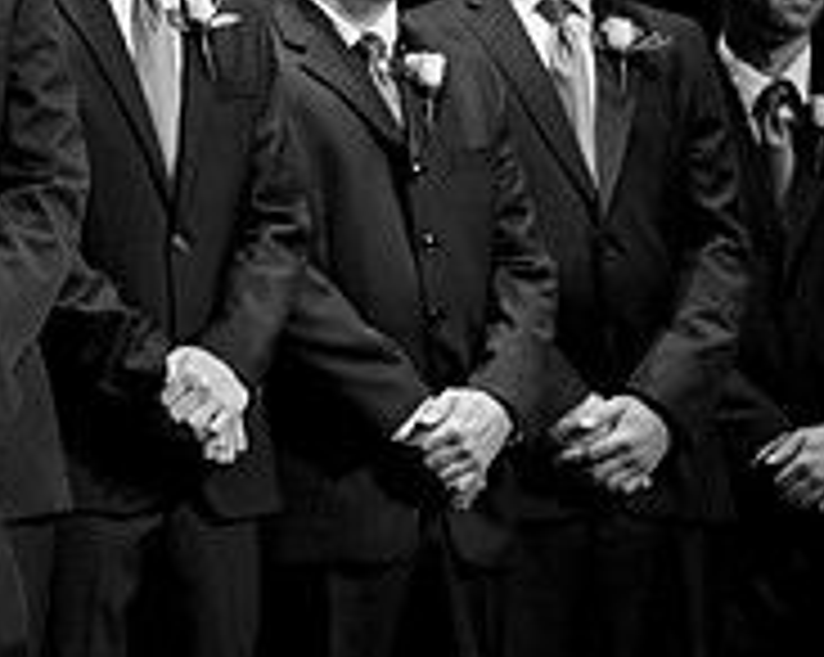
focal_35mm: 266
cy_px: -118
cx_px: -383
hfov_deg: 7.2
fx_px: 6480
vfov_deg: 5.8
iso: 1250
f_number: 2.8
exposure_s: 1/125
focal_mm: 70
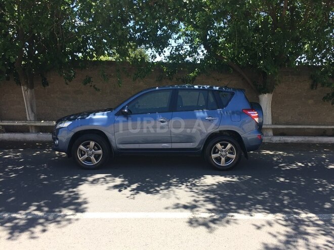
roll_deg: -2.3
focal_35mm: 29
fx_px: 280
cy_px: 125
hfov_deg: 61.7
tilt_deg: -7.6
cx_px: 167
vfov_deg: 48.2
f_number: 2.2
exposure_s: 1/719
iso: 32
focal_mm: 4.15
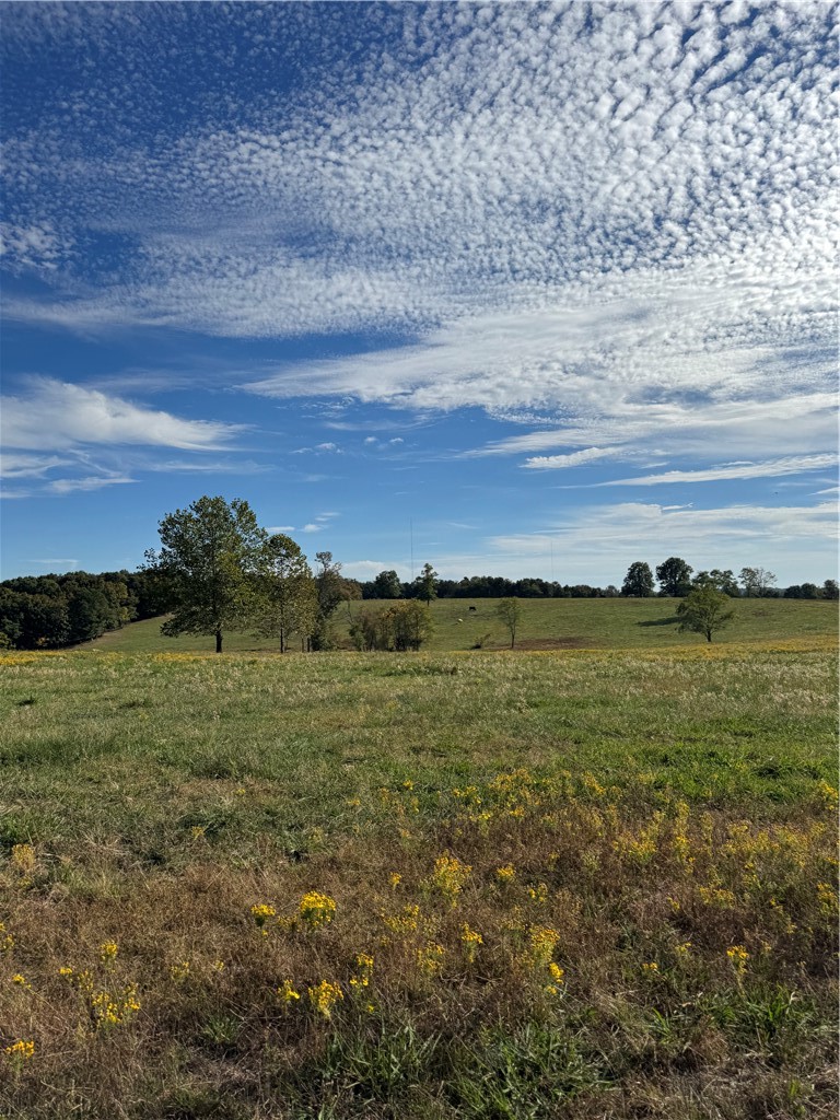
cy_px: 560
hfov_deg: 56.8
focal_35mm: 24
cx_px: 420
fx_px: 777
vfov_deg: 71.6
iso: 80
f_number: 1.78
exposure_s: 1/10417
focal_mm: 6.76
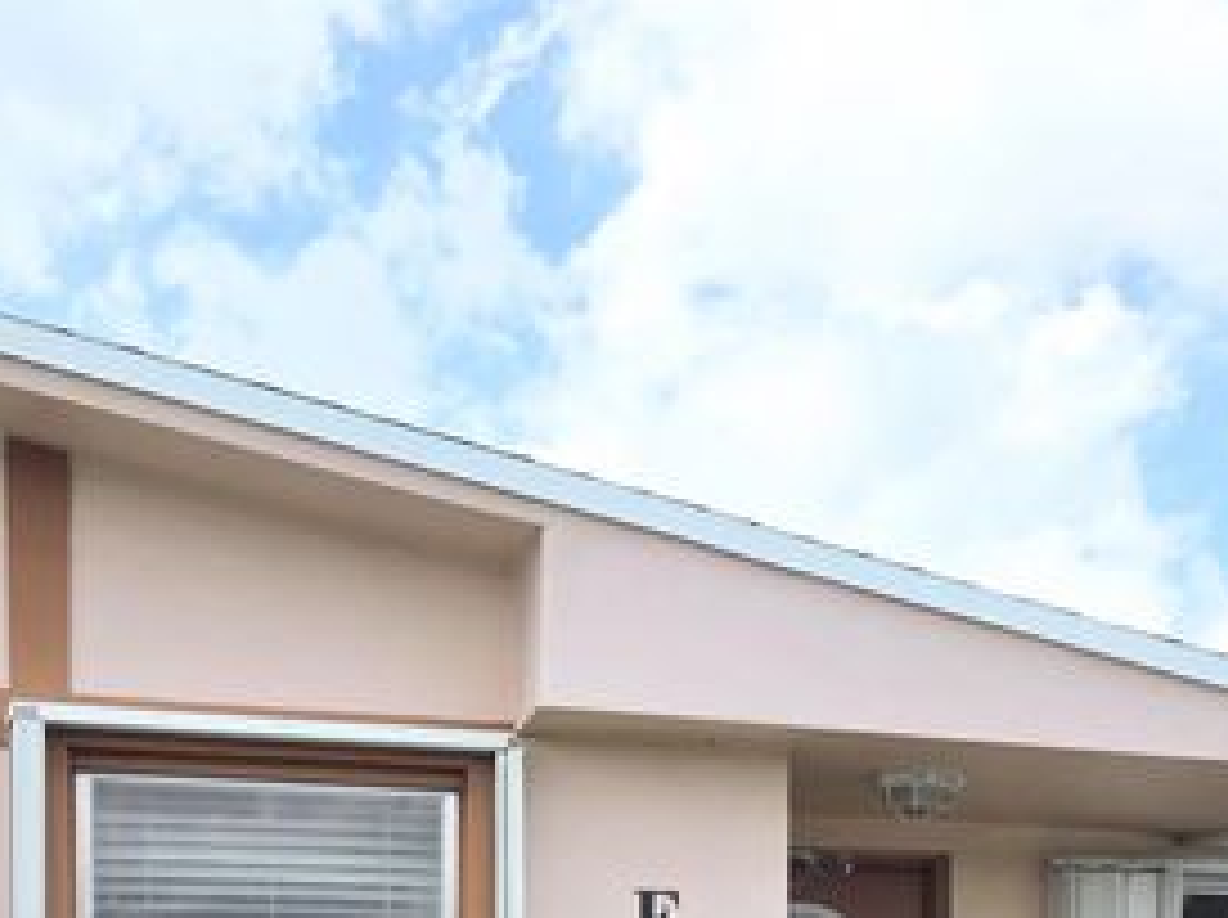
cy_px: 1076
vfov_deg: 24.6
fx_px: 1913
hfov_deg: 35.5
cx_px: 715
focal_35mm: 54
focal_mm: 5.4
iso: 80
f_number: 1.8
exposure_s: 1/3809
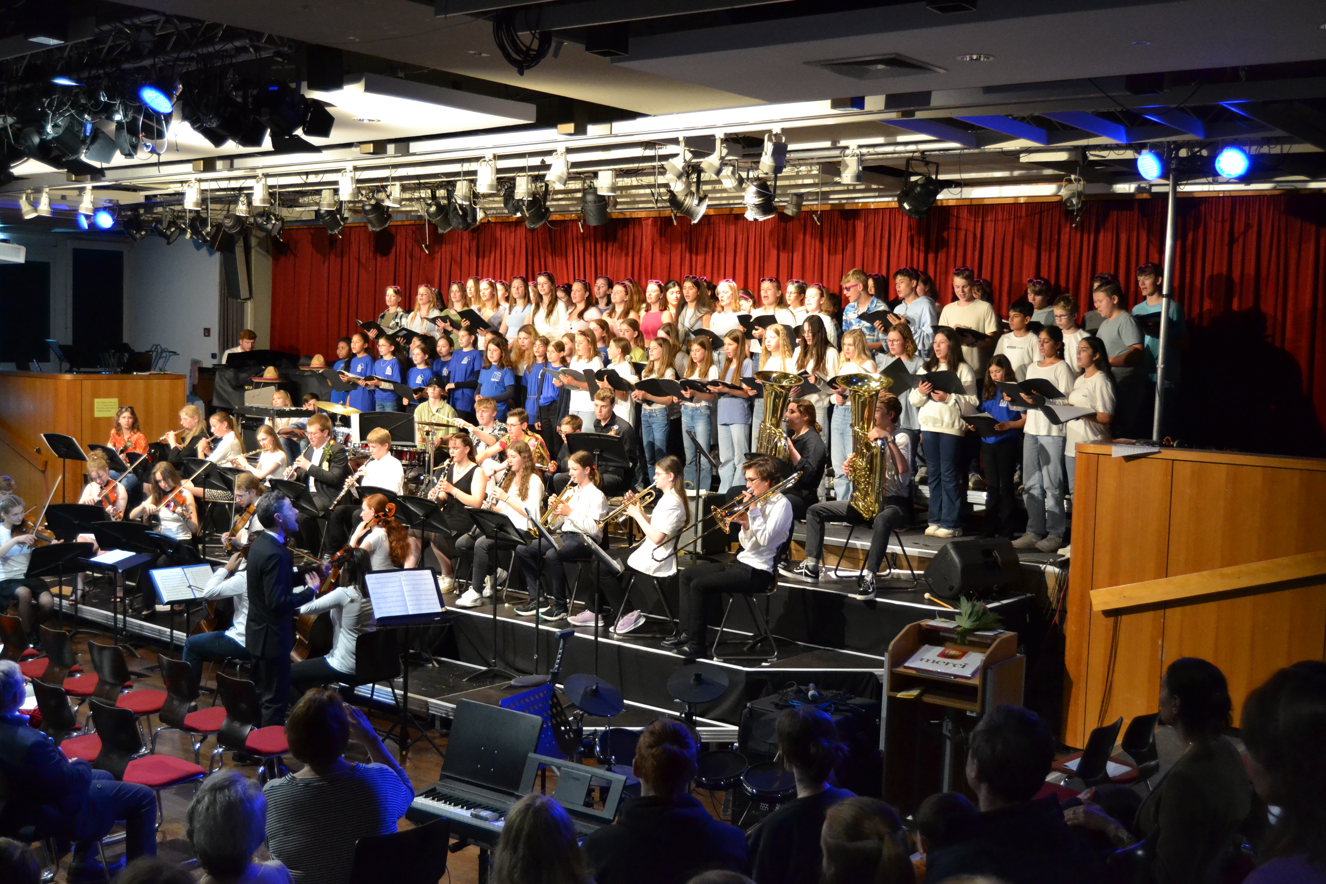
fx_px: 1436
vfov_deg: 34.2
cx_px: 663
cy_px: 442
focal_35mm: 39
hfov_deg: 49.6
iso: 2500
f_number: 4
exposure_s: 1/60
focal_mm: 26
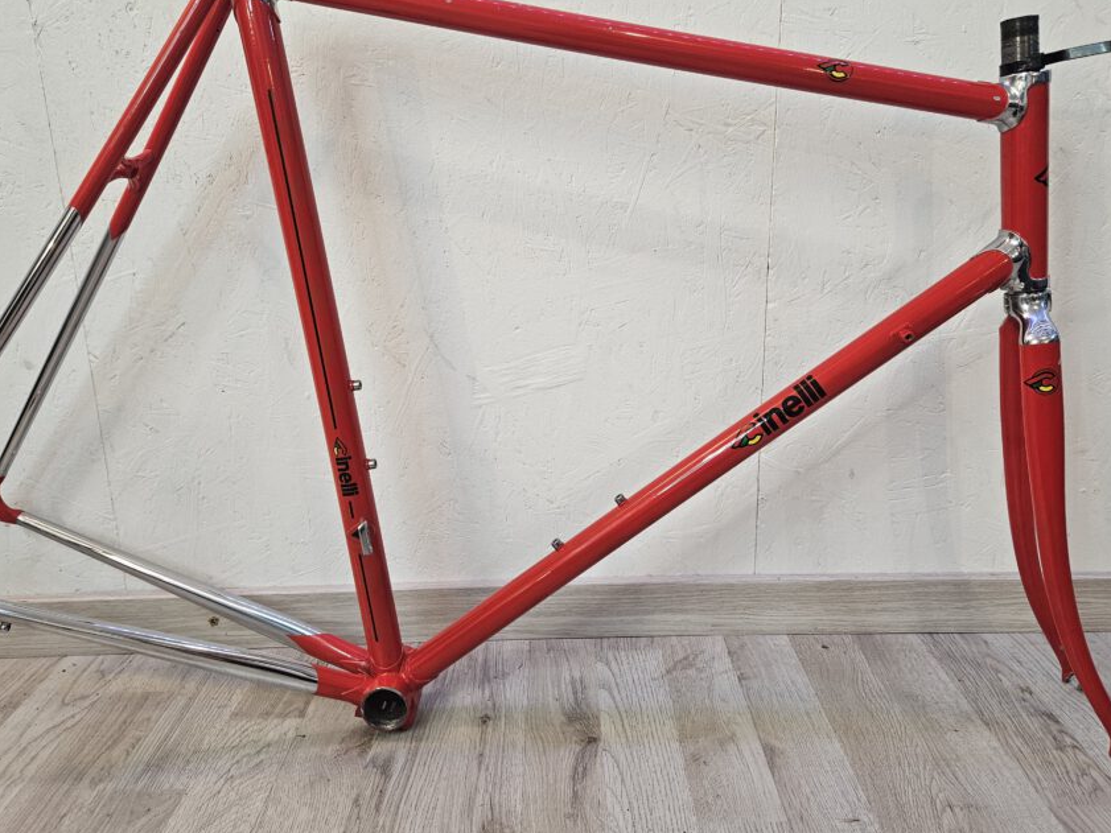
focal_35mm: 28
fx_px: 899
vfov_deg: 49.7
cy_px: 395
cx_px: 565
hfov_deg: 63.4
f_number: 1.8
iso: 320
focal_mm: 5.4
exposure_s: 1/100
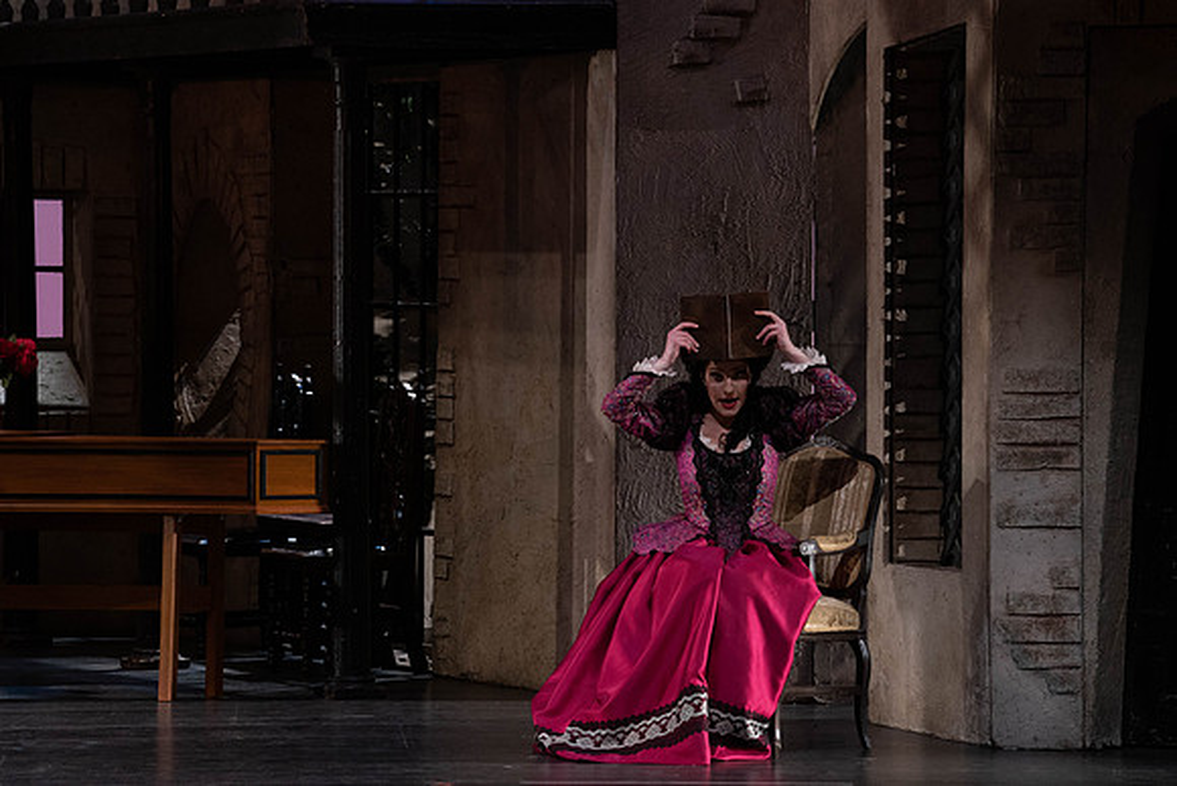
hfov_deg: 10.3
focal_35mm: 200
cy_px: 393
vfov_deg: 6.9
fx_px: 6540
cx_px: 588
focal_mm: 200
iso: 3200
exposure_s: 1/250
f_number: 8
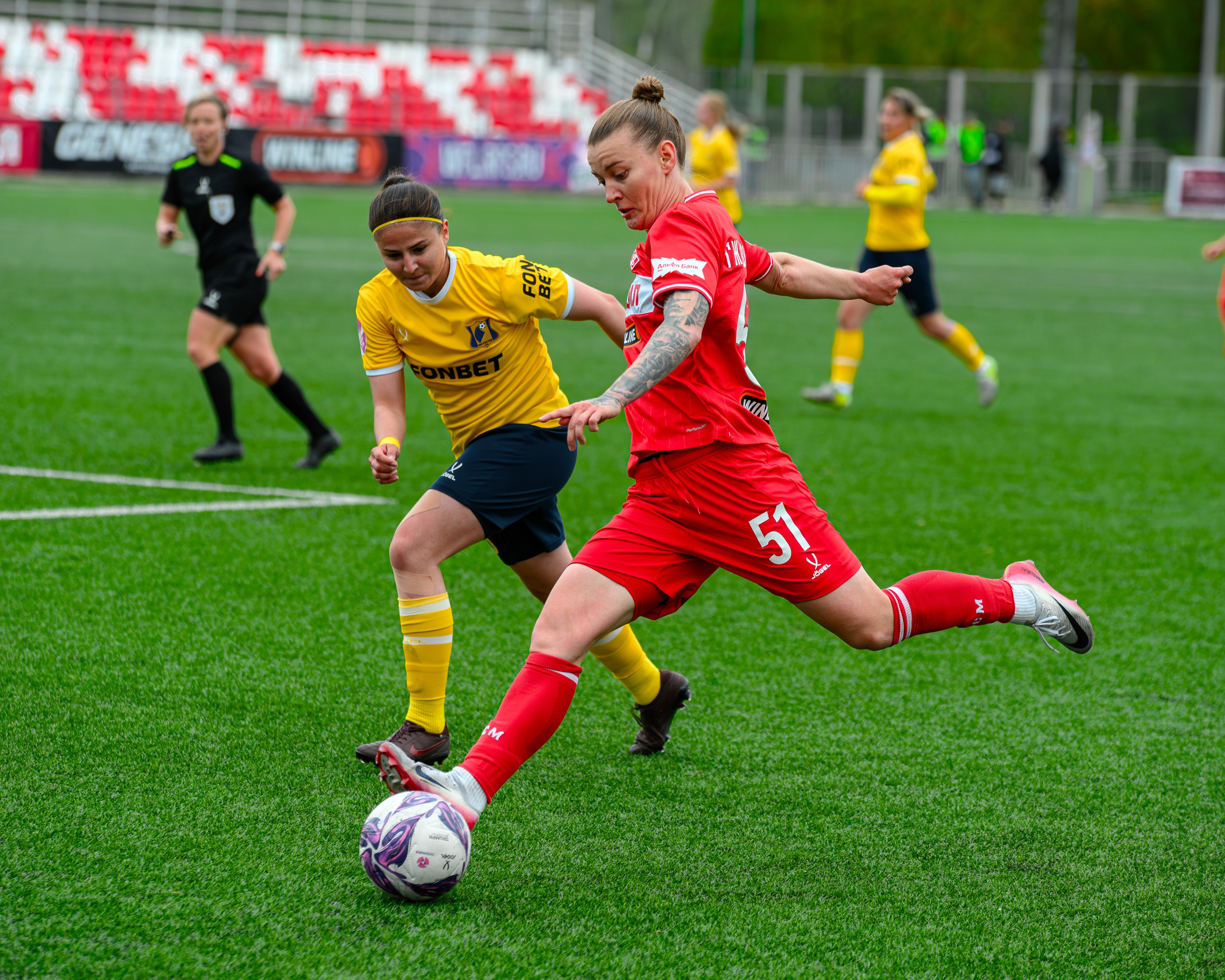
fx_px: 7008
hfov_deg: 10.0
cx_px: 611
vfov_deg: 8.0
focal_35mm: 193
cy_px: 502
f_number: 4.5
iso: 1000
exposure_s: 1/4000
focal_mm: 160
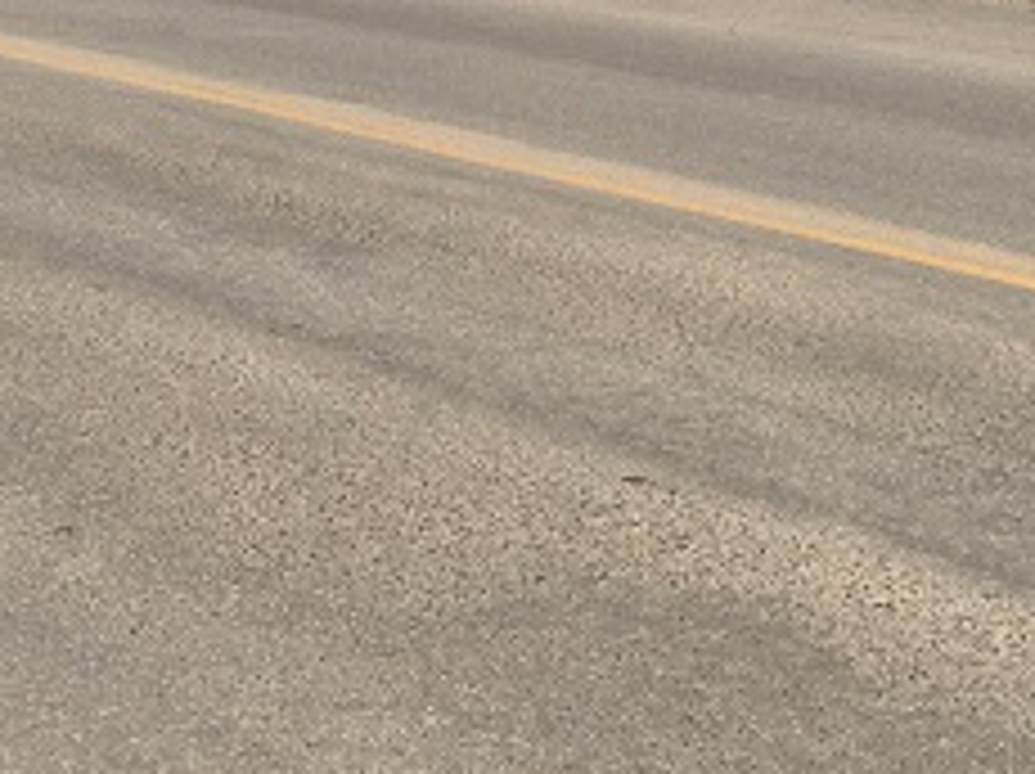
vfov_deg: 13.9
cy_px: -302
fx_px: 3017
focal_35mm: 101
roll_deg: -0.3
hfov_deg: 19.5
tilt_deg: +0.6
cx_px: 580
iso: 25
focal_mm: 4.15
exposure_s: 1/2404
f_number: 2.2
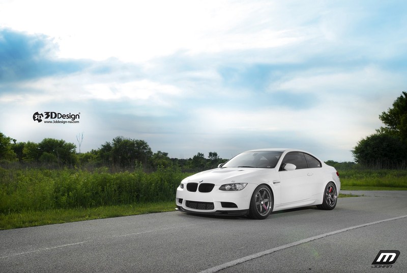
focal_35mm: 36
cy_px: 136
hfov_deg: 53.1
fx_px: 408
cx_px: 204
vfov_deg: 37.0
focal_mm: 24
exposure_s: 1/80
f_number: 9
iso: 100
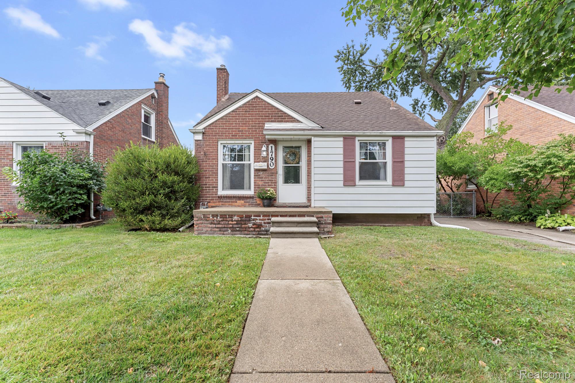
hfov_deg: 104.3
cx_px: 288
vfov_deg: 81.2
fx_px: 224
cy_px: 192
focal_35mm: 14
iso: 500
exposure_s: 1/80
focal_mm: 14
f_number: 8
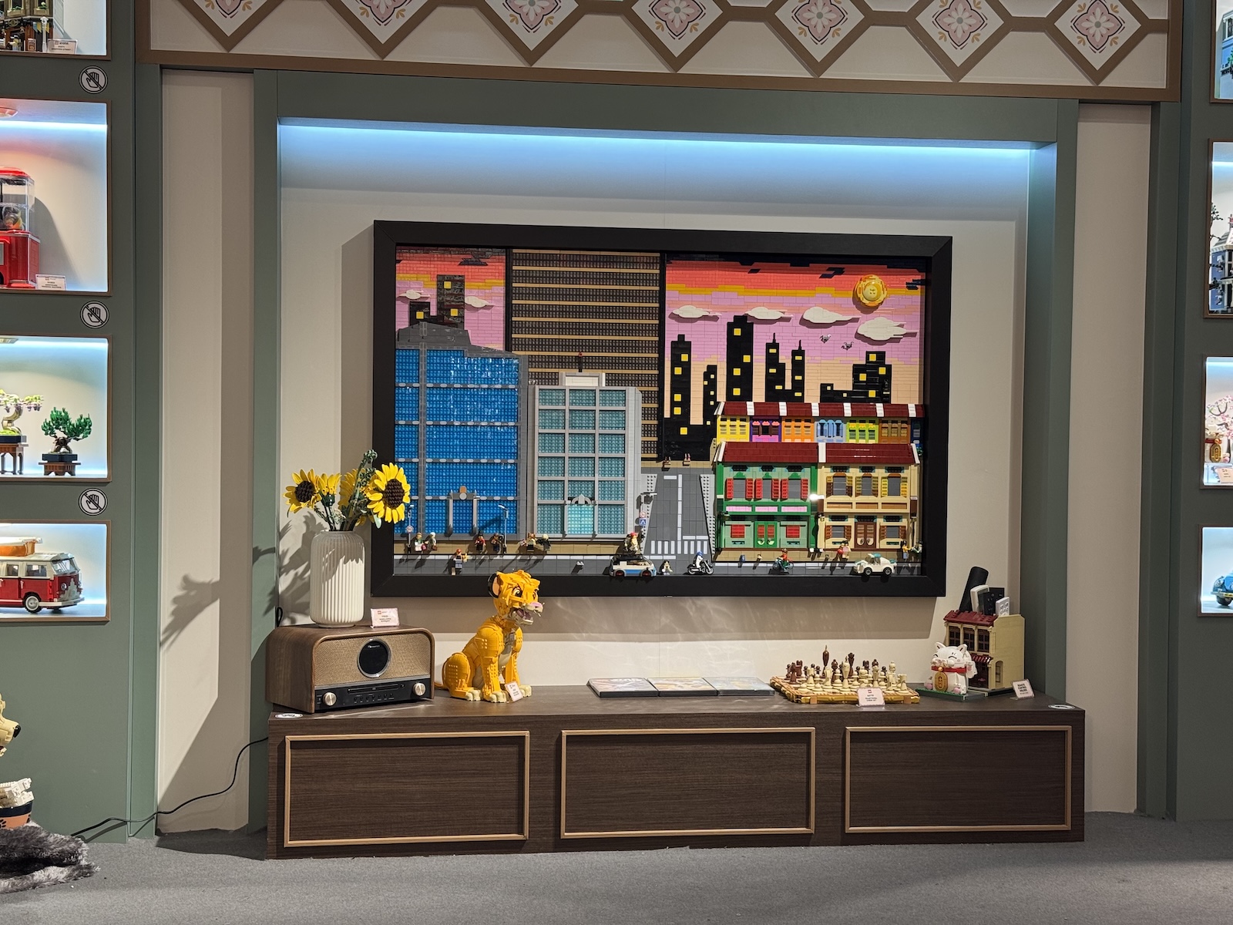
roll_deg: -0.8
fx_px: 1710
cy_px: 462
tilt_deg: -2.2
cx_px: 616
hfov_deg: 39.7
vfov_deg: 30.3
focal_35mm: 48
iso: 100
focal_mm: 6.76
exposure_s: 1/100
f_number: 1.78
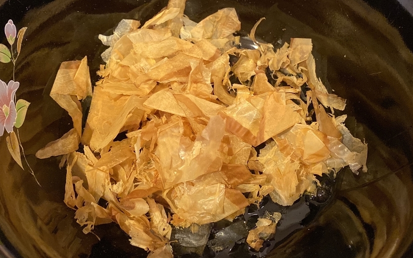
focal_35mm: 40
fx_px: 450
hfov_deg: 49.3
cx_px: 196
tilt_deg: -57.7
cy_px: 97
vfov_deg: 31.9
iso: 640
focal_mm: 4.25
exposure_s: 1/25
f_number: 1.8
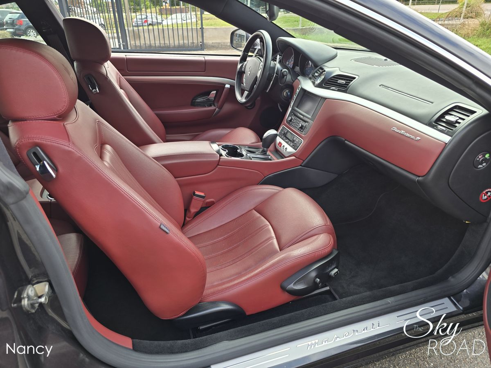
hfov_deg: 73.9
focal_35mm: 23
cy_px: 184
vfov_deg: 58.9
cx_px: 246
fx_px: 326
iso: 16
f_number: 1.7
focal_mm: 6.3
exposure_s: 1/180
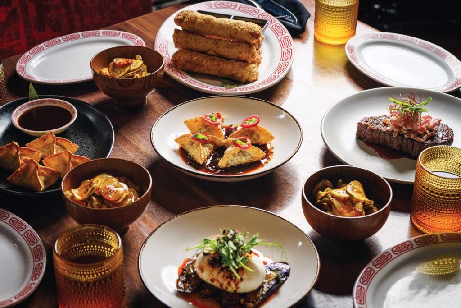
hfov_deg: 28.8
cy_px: 154
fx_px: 896
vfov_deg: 19.5
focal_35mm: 70
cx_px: 230
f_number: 8
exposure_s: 1/400
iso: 2500
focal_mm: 70
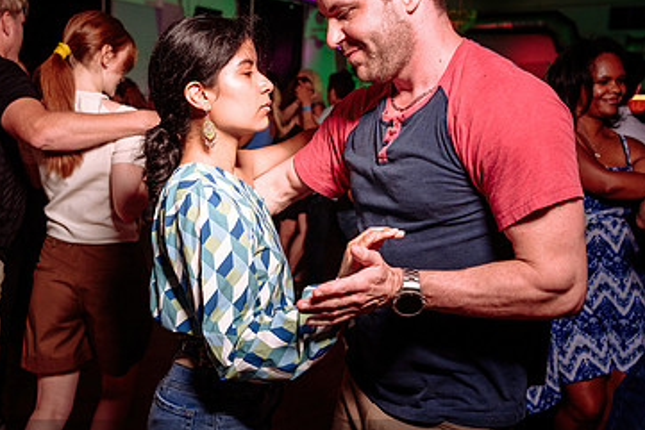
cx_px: 246
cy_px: 224
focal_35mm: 43
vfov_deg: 31.2
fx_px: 771
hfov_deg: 45.1
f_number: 2.8
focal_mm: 26
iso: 800
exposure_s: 1/80
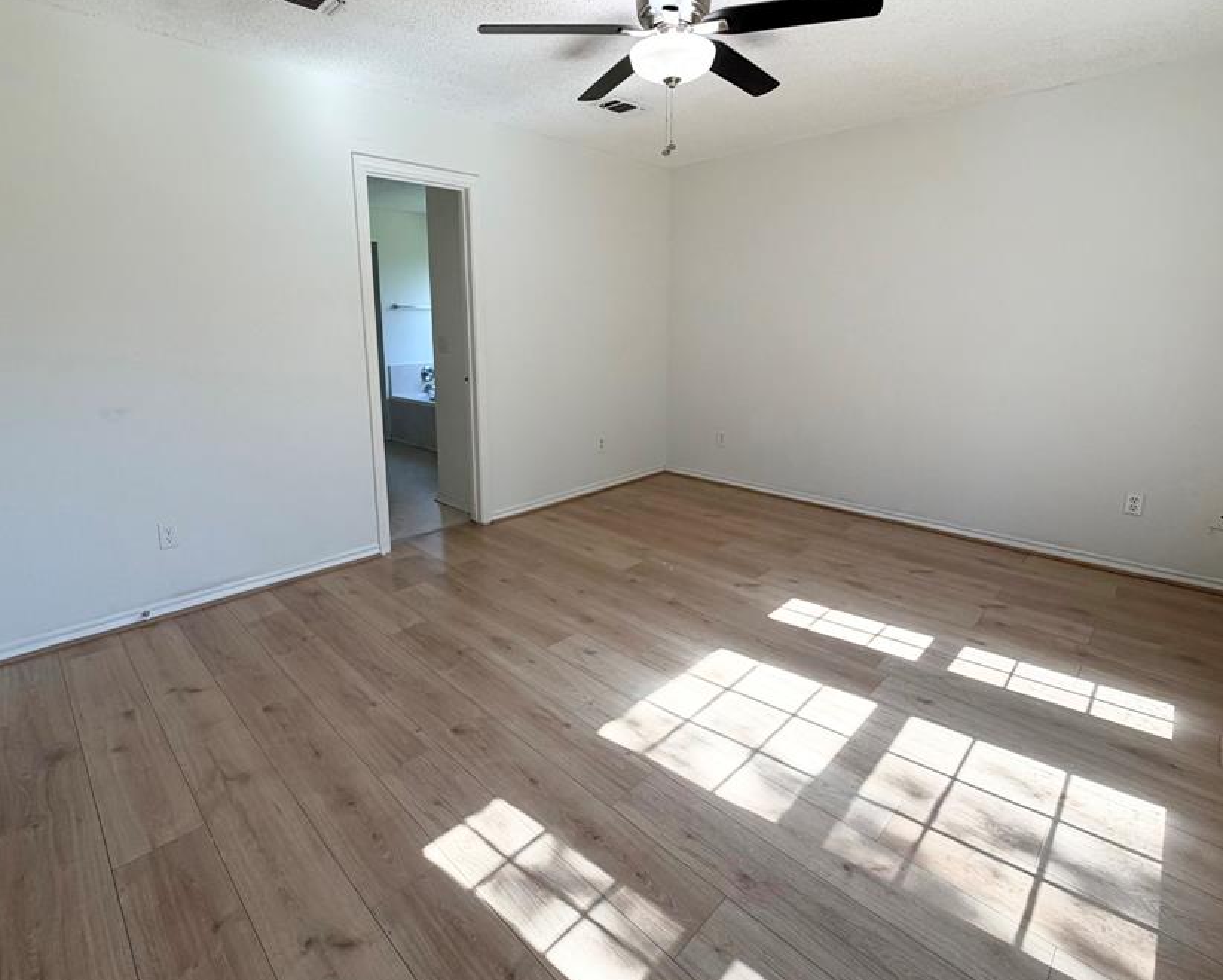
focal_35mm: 17
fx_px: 616
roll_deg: +1.2
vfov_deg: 76.6
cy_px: 419
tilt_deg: -9.7
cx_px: 606
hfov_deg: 89.6
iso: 40
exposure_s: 1/219
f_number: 2.2
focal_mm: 2.22
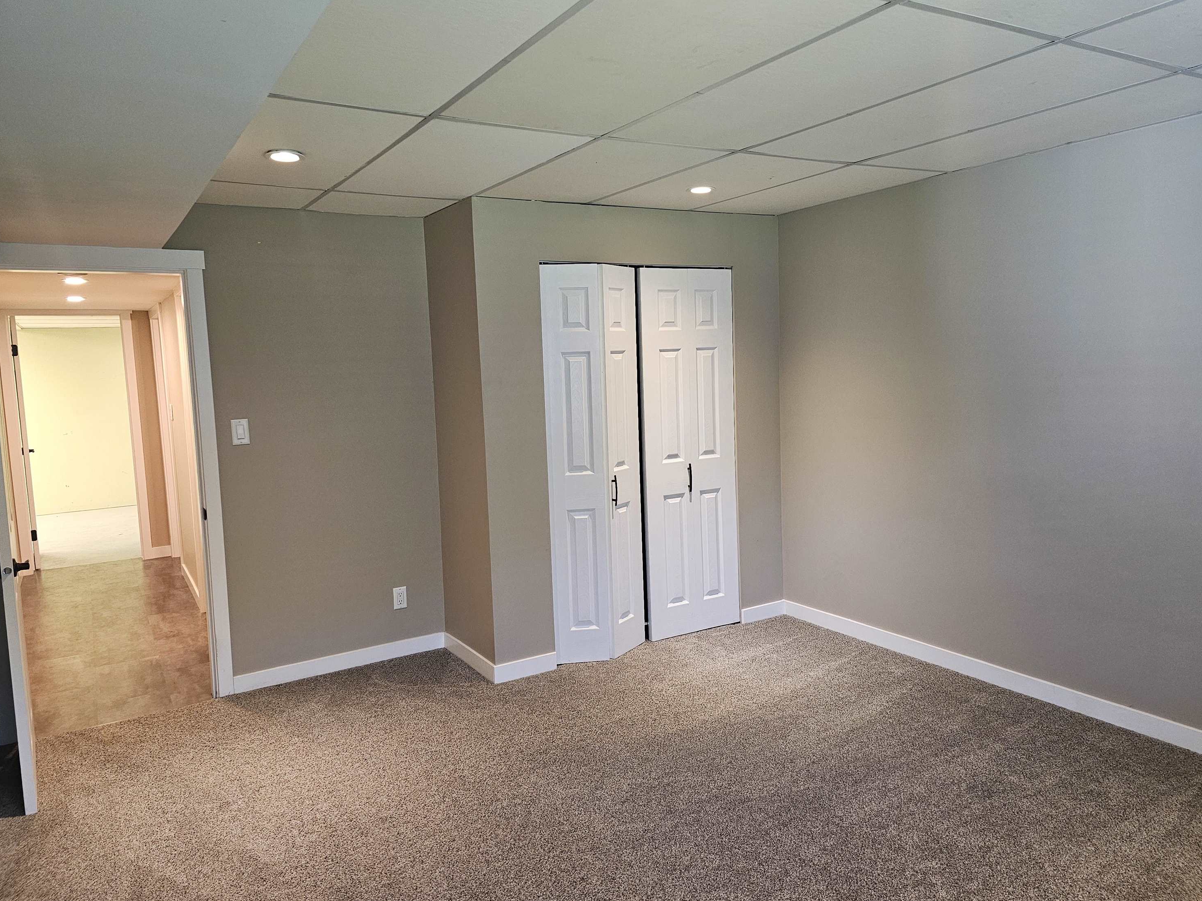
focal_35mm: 24
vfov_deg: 56.8
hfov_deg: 71.6
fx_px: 833
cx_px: 602
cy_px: 436
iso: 640
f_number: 1.7
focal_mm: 6.3
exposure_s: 1/120
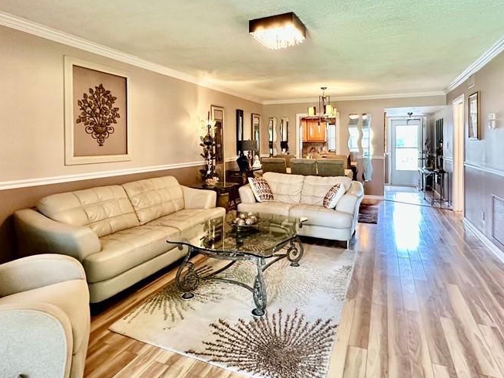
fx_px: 320
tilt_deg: -0.7
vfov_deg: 60.4
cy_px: 145
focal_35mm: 22
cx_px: 245
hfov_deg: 76.4
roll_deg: +0.3
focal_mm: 2.22
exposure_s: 1/60
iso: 400
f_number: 2.2
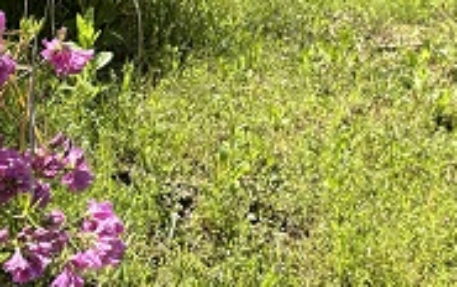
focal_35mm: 107
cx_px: 143
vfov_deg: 12.2
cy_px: 20
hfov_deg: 19.4
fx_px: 1334
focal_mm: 5.96
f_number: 1.6
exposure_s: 1/1279
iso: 50
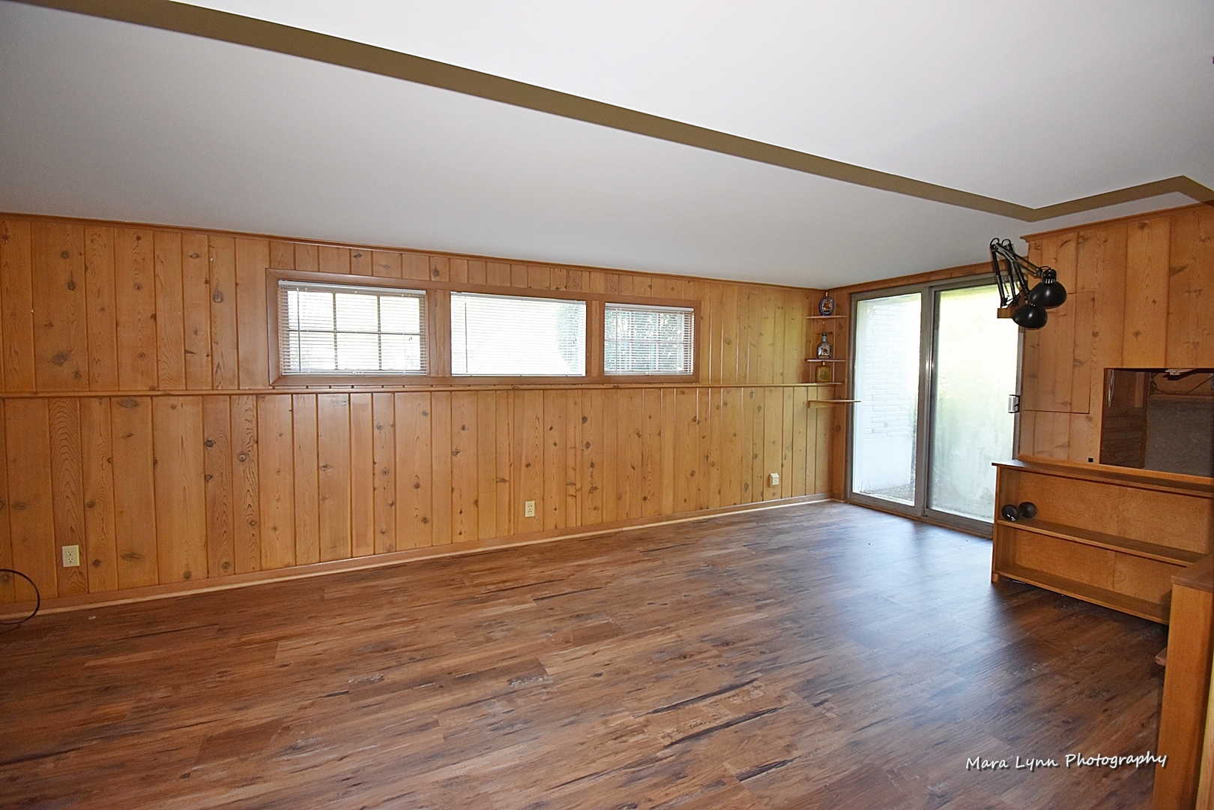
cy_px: 405
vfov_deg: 77.3
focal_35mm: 15
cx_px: 607
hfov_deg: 100.4
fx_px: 506
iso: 800
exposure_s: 1/90
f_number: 4.5
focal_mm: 10
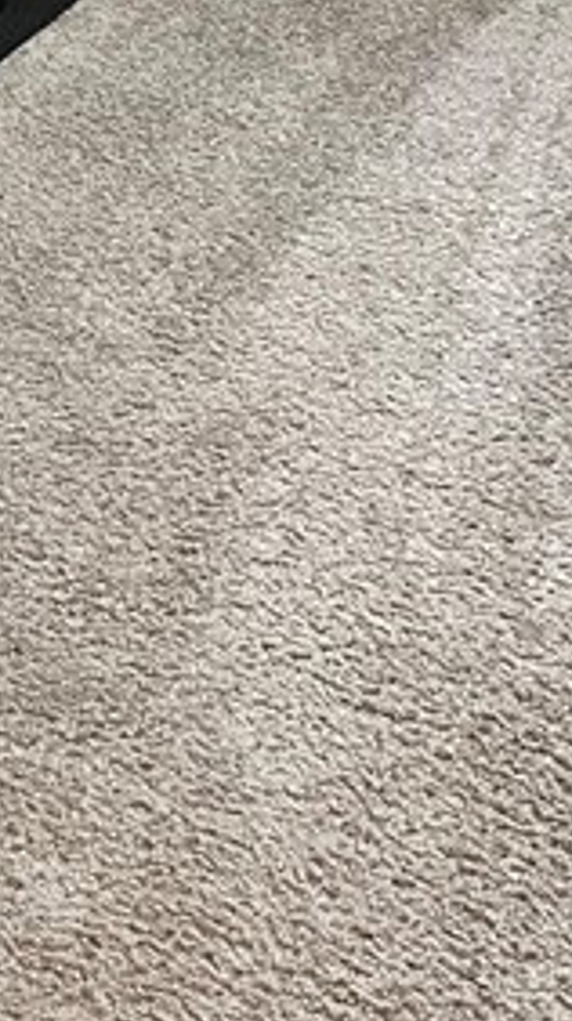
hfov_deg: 11.6
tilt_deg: -14.3
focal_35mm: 103
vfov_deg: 17.1
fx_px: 2786
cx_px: -36
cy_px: -815
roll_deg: -1.7
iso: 250
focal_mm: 5.1
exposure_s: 1/60
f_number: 1.6
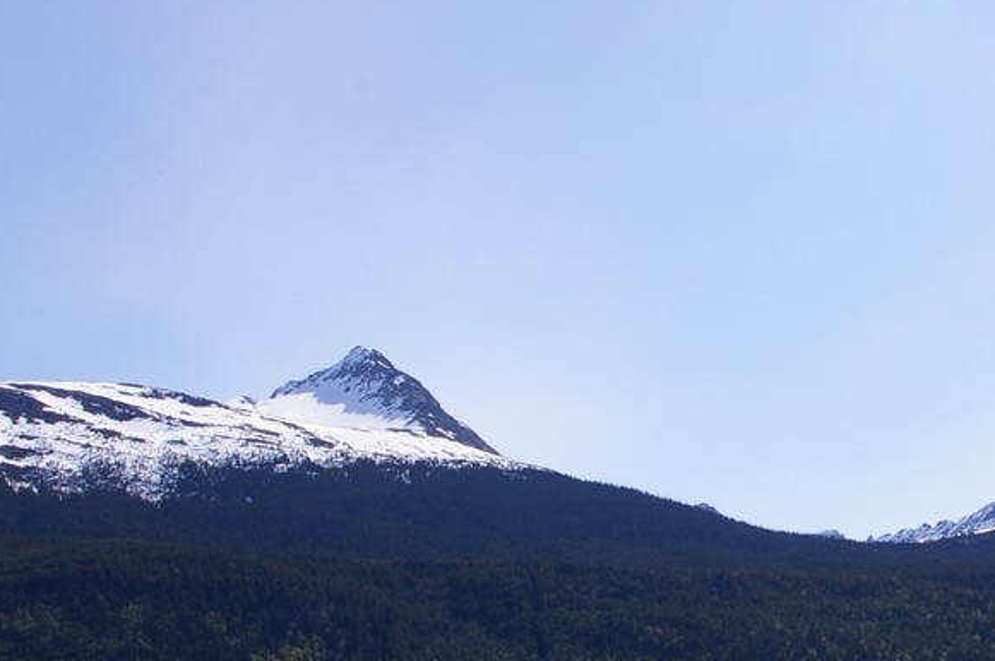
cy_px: 452
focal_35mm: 70
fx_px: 1936
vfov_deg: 19.3
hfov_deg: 28.7
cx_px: 658
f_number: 13
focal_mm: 21
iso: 200
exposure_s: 1/250
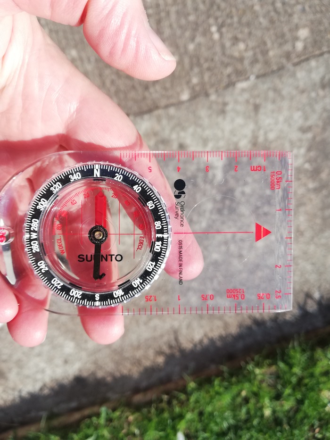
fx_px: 330
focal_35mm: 26
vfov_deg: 67.3
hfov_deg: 53.1
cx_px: 165
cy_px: 220
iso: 50
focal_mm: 3.81
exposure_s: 1/645
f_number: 2.2
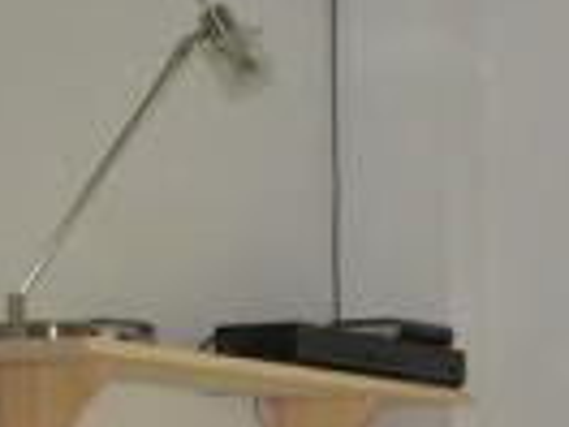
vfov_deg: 9.0
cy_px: 787
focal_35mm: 158
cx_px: 847
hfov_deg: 12.0
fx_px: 2597
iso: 2200
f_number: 3.8
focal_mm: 22
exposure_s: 1/60
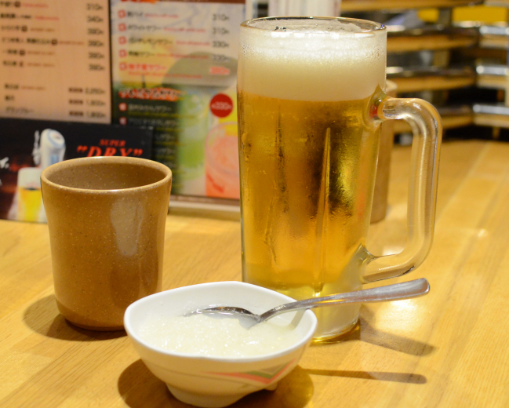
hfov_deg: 31.1
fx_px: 913
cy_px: 206
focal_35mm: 61
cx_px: 231
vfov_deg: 25.2
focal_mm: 35
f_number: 4
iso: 2000
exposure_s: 1/80
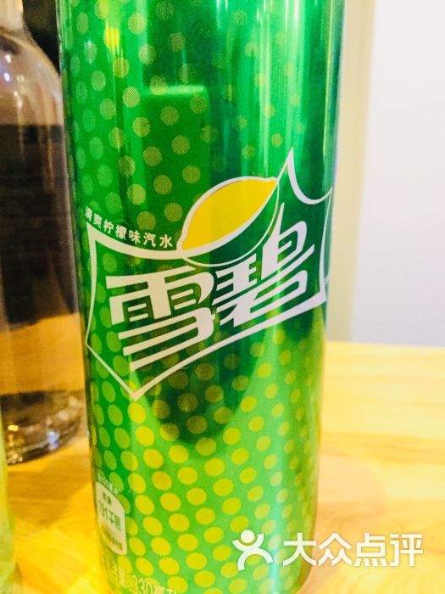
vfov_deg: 58.4
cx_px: 222
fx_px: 531
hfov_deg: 45.4
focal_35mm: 31
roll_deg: -0.8
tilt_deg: -17.9
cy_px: 297
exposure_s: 1/17
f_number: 2.4
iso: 400
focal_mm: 3.3
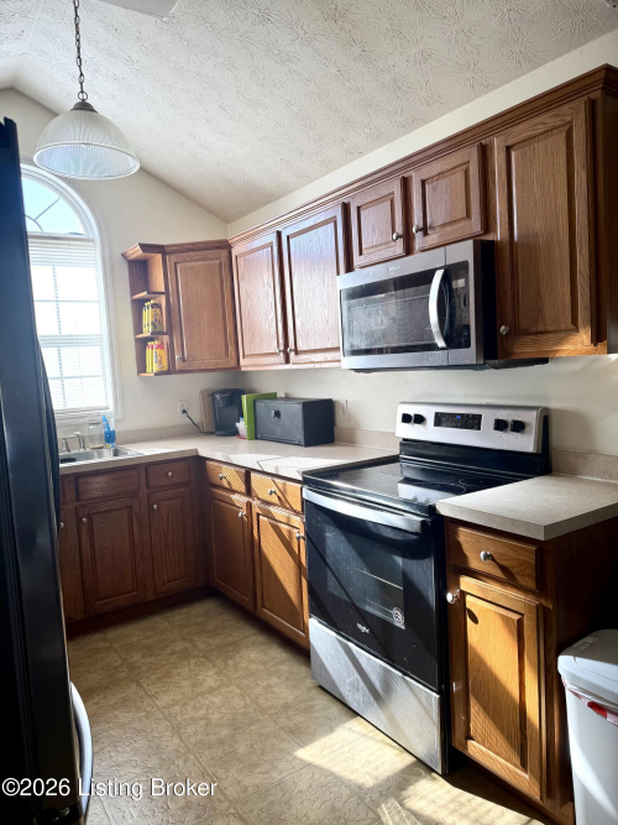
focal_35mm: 24
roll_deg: +3.1
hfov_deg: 56.8
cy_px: 412
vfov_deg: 71.6
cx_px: 309
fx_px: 571
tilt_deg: -5.1
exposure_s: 1/162
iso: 64
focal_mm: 6.76
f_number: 1.78
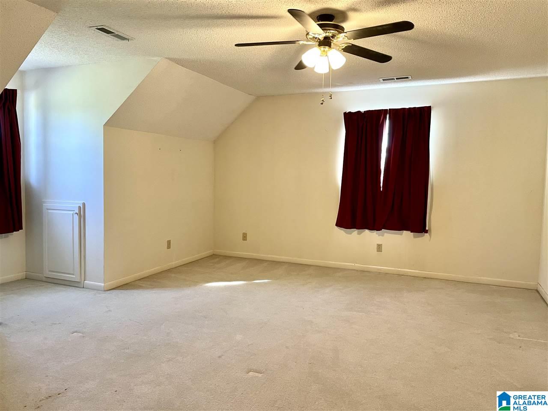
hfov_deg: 67.3
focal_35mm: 26
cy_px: 206
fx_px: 412
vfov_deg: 53.1
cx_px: 274
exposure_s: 1/60
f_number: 1.6
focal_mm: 4.2
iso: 125
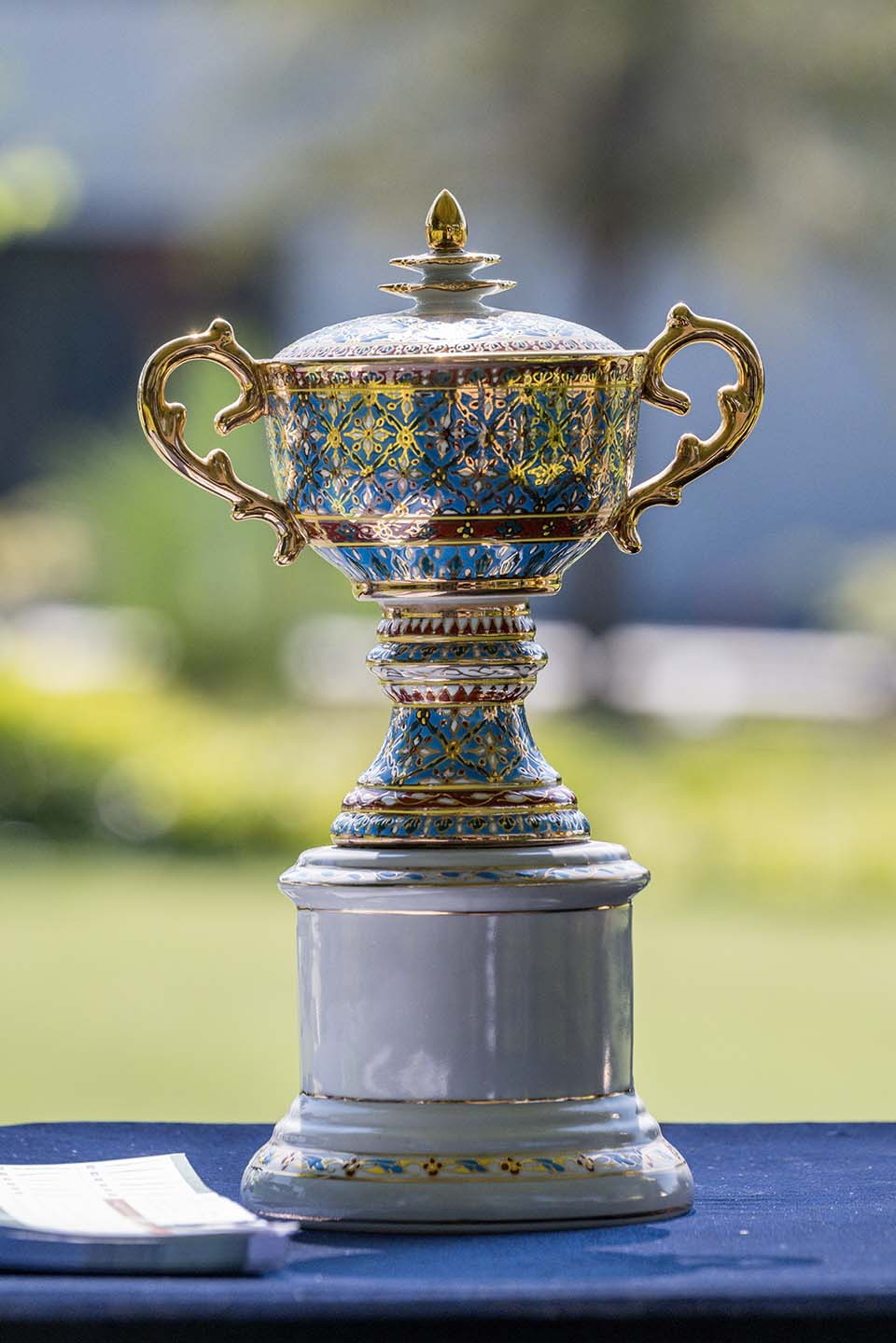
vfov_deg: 10.3
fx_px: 7466
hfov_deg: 6.9
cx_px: 448
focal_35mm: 200
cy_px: 672
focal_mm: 200
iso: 720
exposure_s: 1/2000
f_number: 5.6
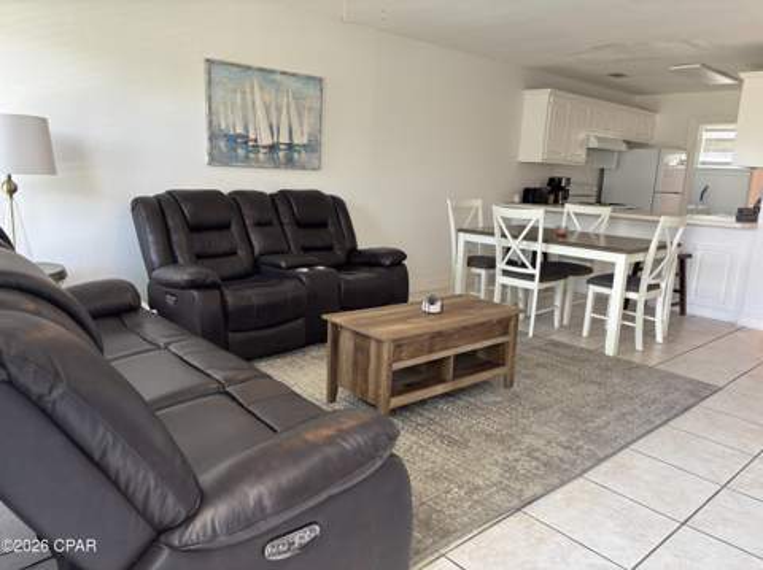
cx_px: 382
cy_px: 285
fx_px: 573
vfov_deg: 53.0
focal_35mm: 26
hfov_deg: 67.4
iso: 80
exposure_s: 1/60
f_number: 1.6
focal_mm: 5.96
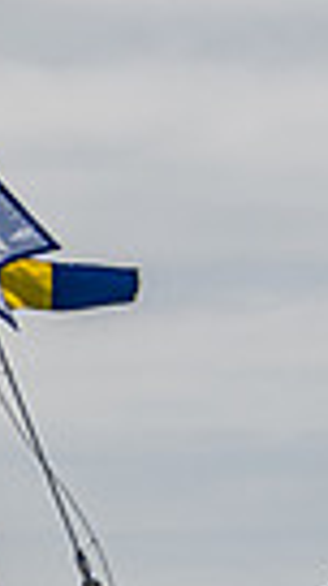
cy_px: 611
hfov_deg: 2.2
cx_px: -1150
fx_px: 8515
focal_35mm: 548
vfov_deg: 3.9
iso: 320
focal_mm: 89
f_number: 8
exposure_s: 1/1600
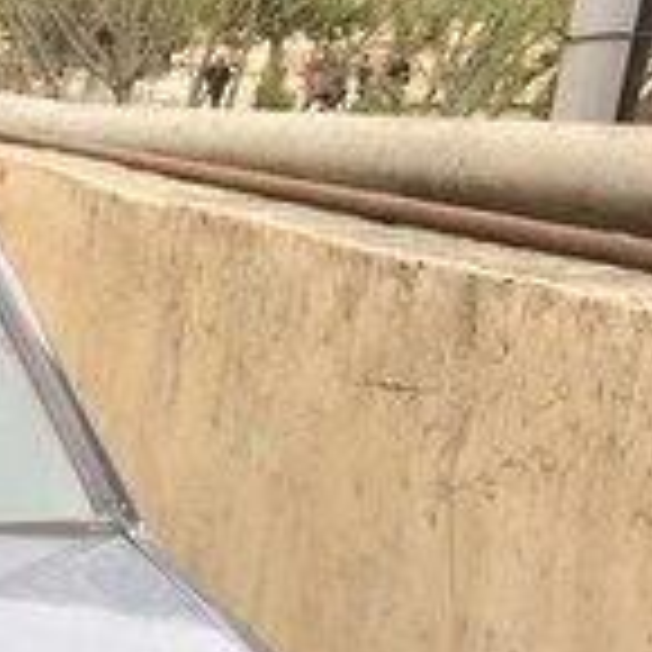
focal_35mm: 117
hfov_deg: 13.7
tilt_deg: -19.4
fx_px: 2493
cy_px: 870
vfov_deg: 14.2
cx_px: -427
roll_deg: -1.5
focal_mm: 4.15
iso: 32
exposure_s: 1/271
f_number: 2.2
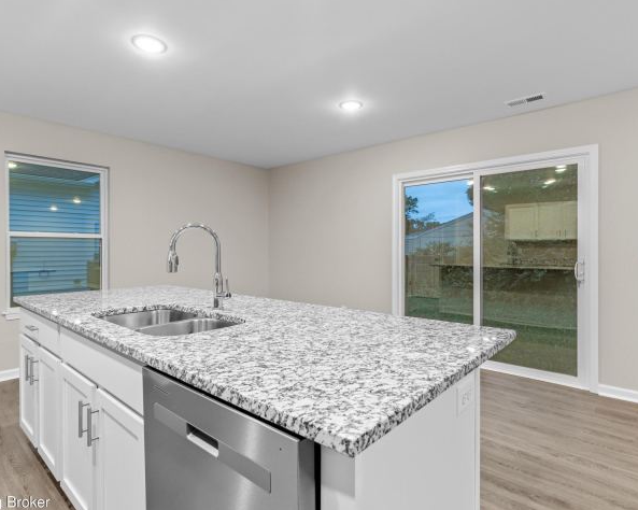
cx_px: 313
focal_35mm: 19
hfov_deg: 83.3
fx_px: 359
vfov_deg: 70.8
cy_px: 257
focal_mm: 16
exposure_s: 1/1.67
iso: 400
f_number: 8
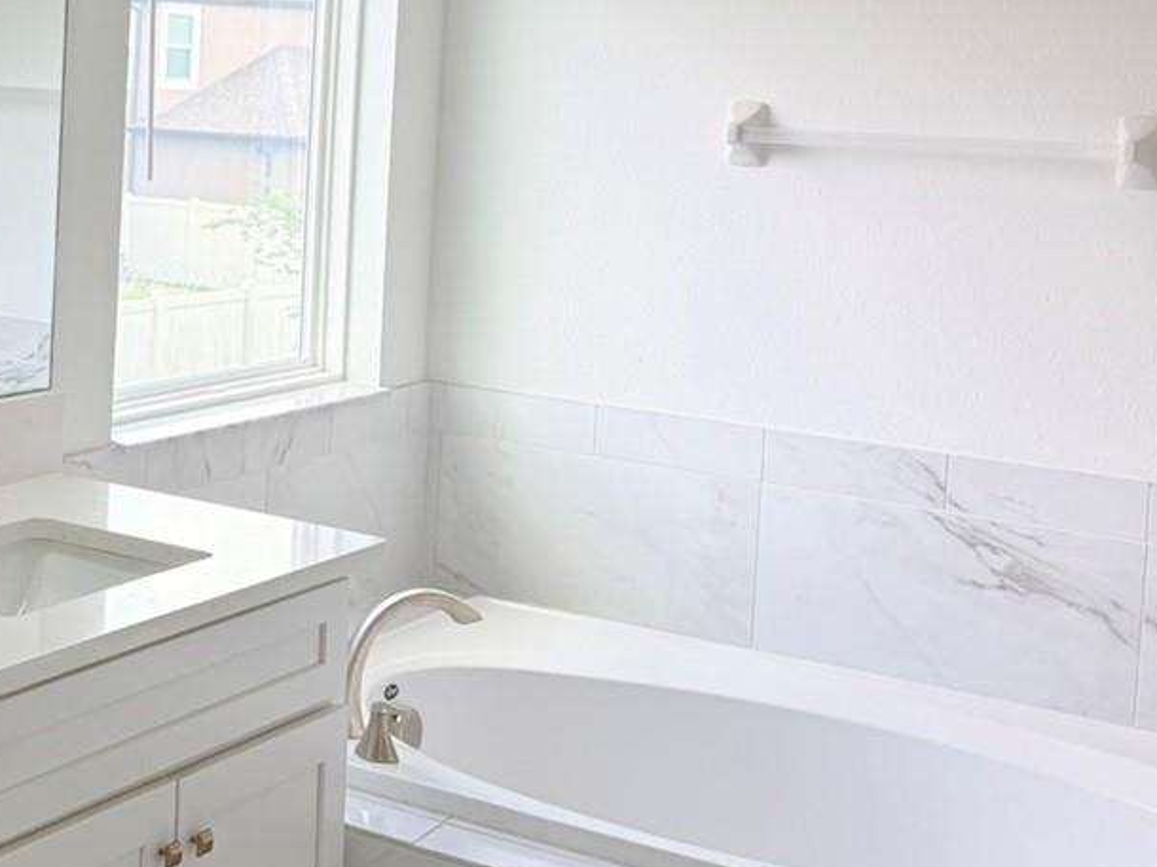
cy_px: 165
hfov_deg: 28.4
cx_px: -59
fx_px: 2105
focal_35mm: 63
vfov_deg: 22.9
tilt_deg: -3.6
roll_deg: -2.0
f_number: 1.78
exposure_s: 1/208
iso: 80
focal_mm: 6.76
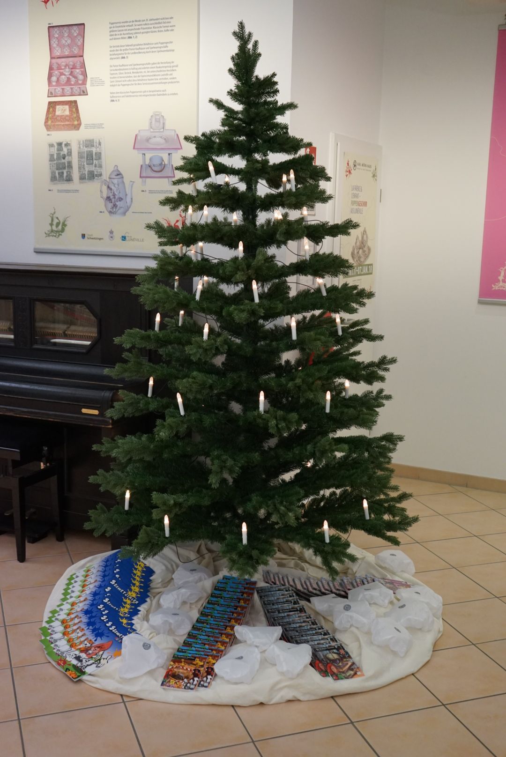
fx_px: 842
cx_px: 253
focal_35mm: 40
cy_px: 378
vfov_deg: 48.4
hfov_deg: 33.5
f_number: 4
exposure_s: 1/160
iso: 2000
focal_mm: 40
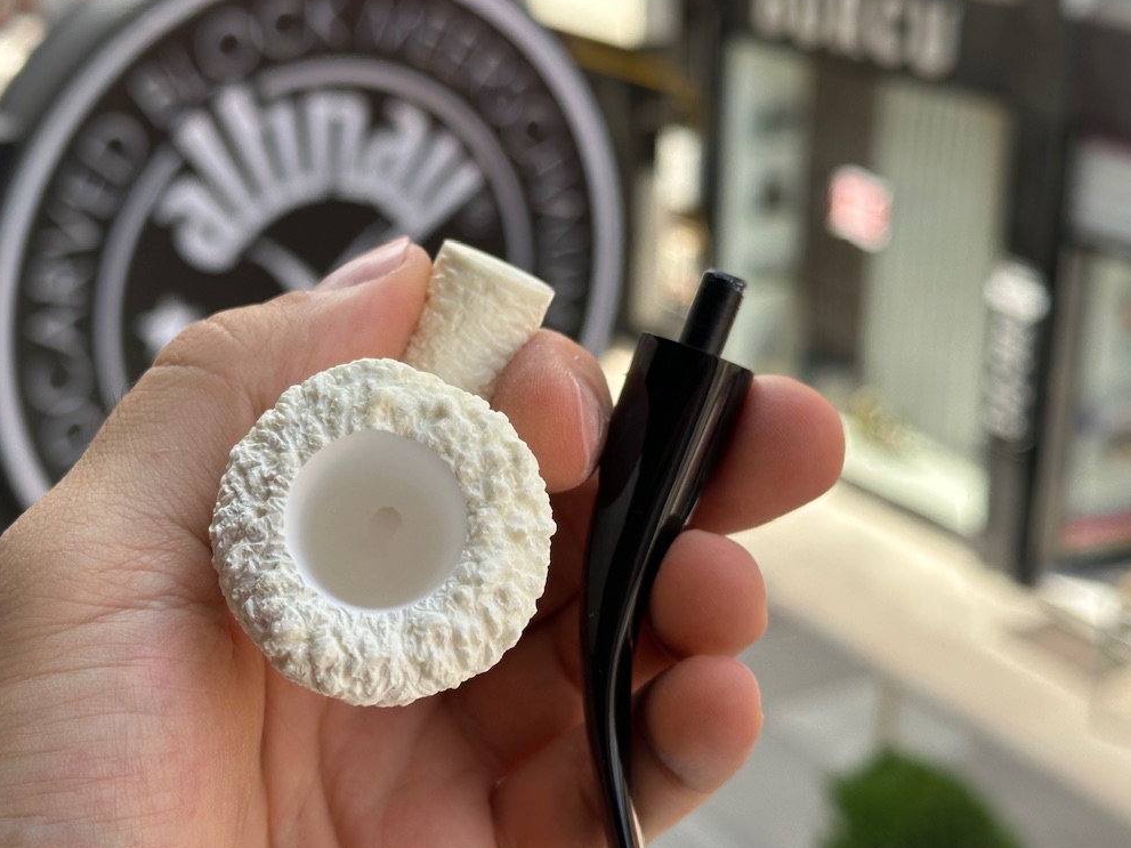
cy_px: 423
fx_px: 2025
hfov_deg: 31.2
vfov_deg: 23.6
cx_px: 480
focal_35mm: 62
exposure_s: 1/631
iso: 64
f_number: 1.78
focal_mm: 6.86
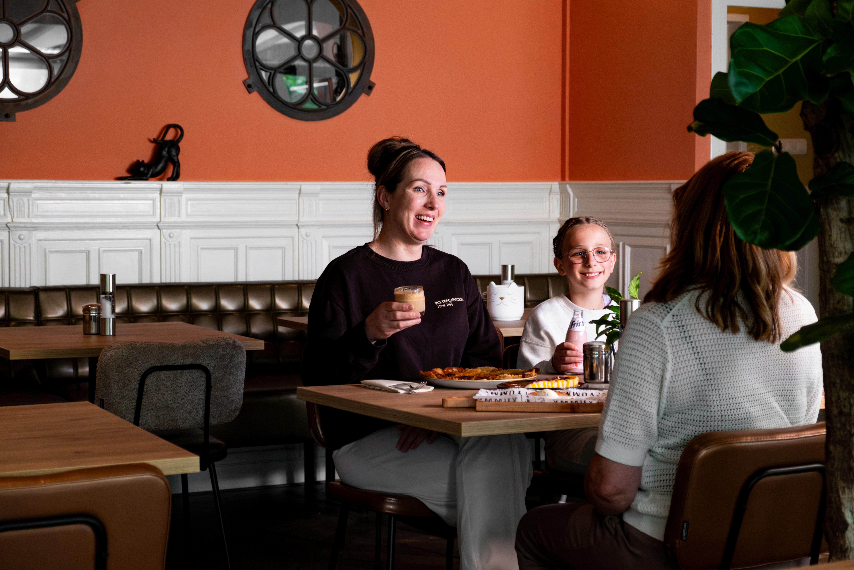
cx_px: 427
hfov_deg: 32.9
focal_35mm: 61
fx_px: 1447
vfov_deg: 22.3
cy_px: 285
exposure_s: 1/250
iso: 2000
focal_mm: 40.7
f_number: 4
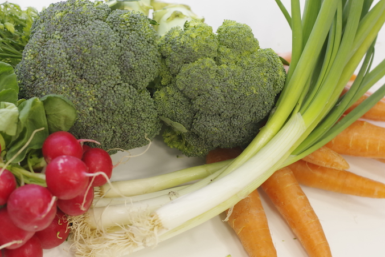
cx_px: 171
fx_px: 1037
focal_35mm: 97
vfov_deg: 14.1
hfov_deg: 21.0
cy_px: 120
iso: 800
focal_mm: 55
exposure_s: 1/80
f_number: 4.5
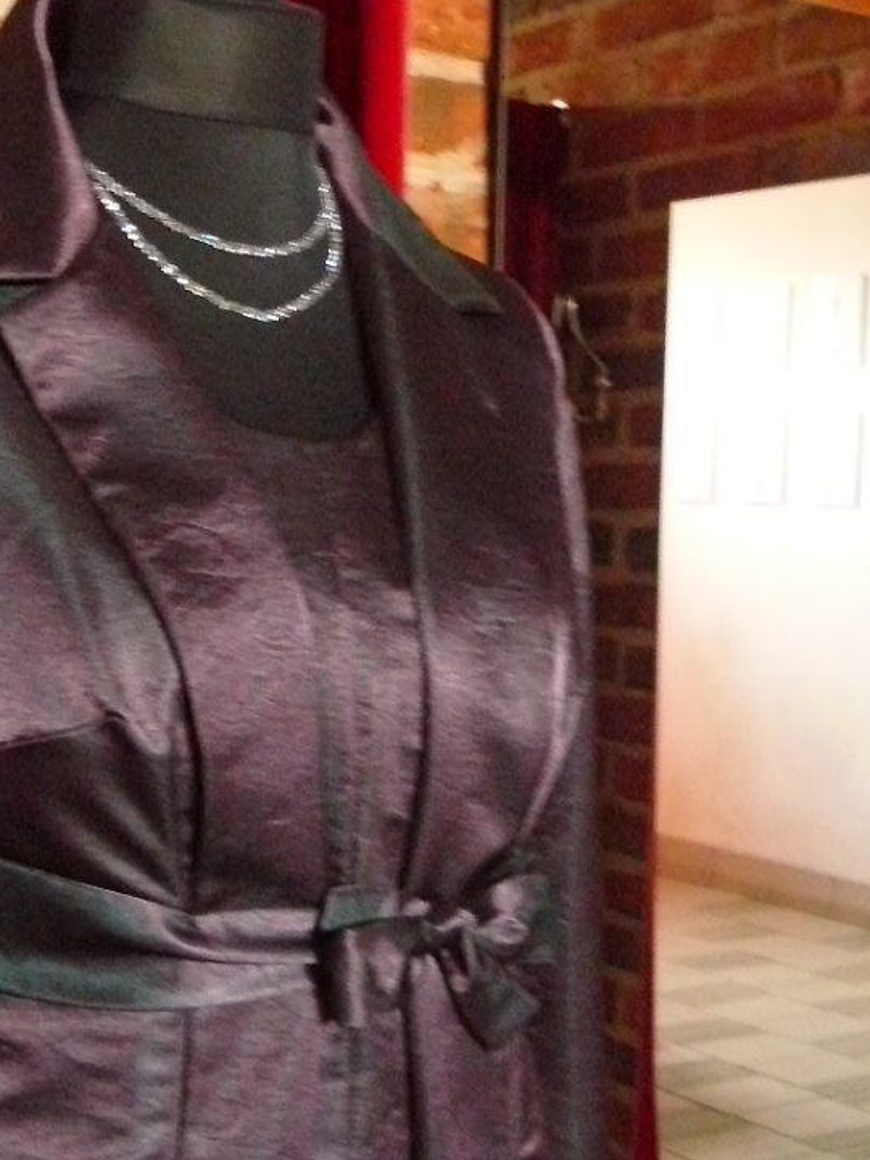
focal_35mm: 60
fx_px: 2011
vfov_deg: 31.8
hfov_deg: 24.3
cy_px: 822
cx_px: 279
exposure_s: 1/5
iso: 800
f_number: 2.8
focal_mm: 6
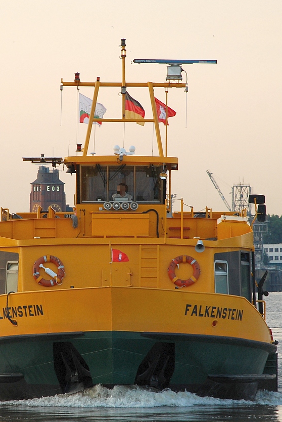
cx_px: 122
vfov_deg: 8.3
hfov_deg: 5.5
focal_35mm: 249
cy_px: 221
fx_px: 2914
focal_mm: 135
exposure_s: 1/125
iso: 280
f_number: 5.6
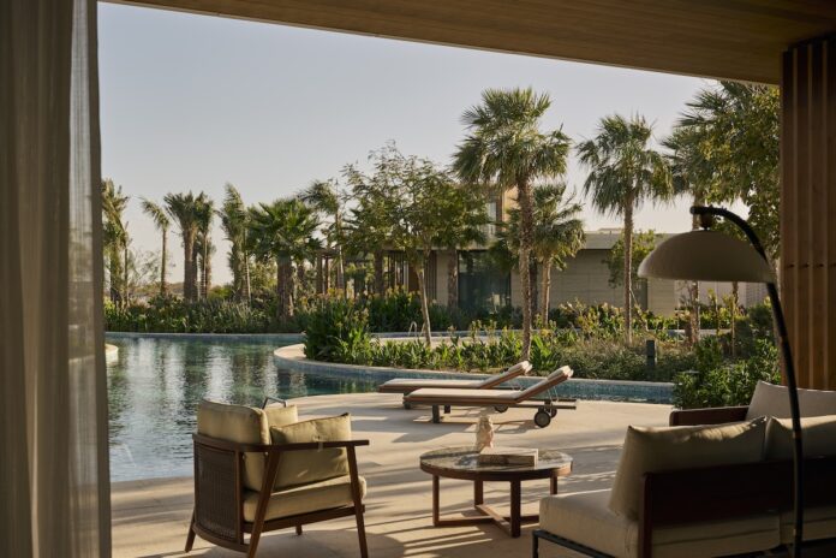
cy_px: 279
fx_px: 975
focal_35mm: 42
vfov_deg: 31.9
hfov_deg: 46.4
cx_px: 418
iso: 100
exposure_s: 1/320
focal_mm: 42
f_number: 5.6
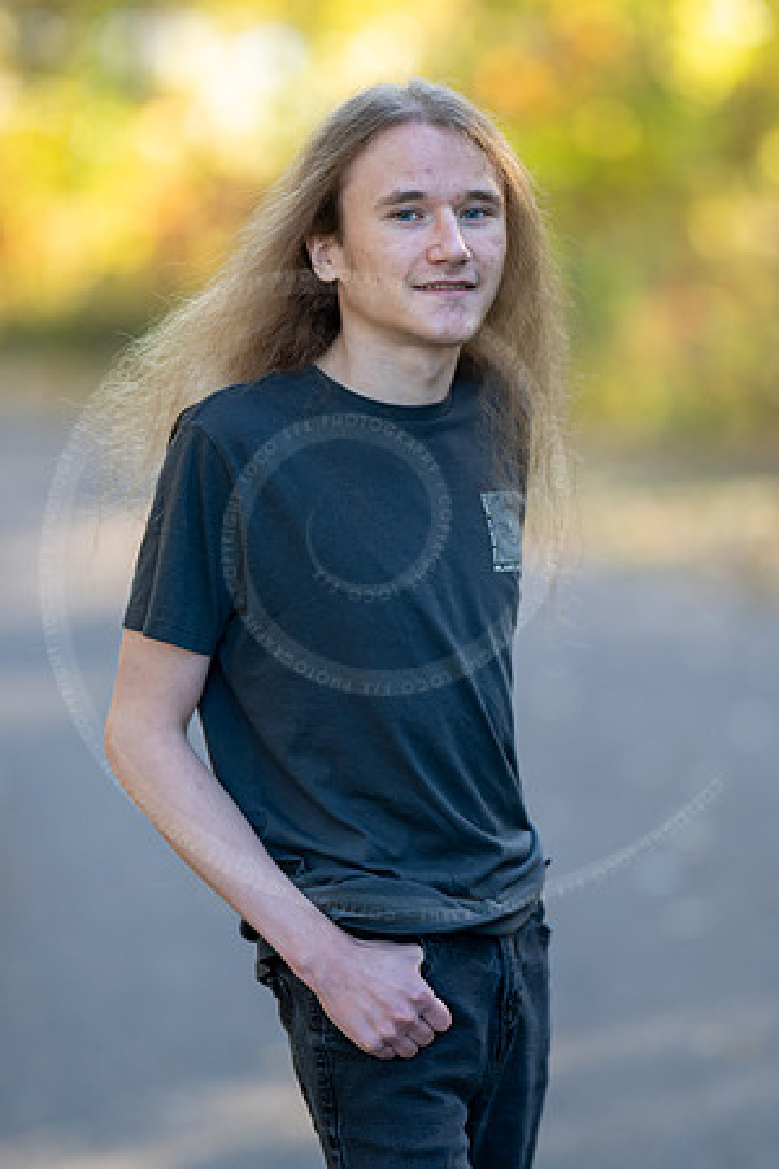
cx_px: 390
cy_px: 584
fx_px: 4122
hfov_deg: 10.8
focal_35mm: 127
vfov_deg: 16.1
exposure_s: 1/640
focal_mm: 85
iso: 200
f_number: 1.2
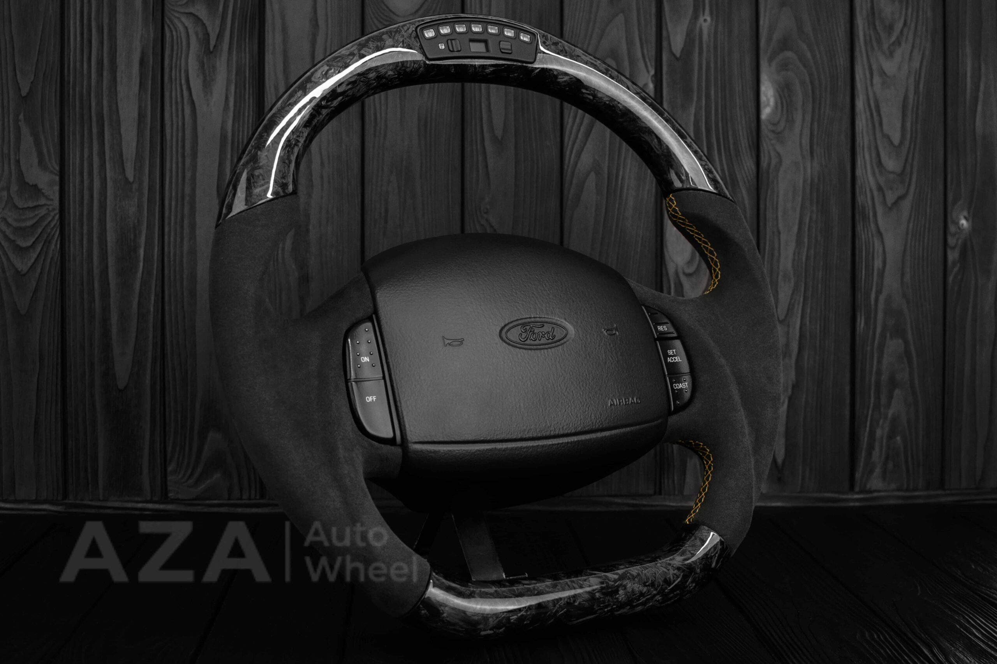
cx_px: 498
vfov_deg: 25.8
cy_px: 332
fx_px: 1454
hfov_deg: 37.8
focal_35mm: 52
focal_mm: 35
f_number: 6.3
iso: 500
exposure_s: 1/125
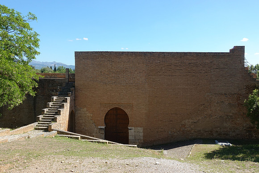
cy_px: 86
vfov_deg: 43.6
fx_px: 216
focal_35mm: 30
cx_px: 130
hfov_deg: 61.9
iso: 125
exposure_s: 1/320
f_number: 5.6
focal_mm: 11
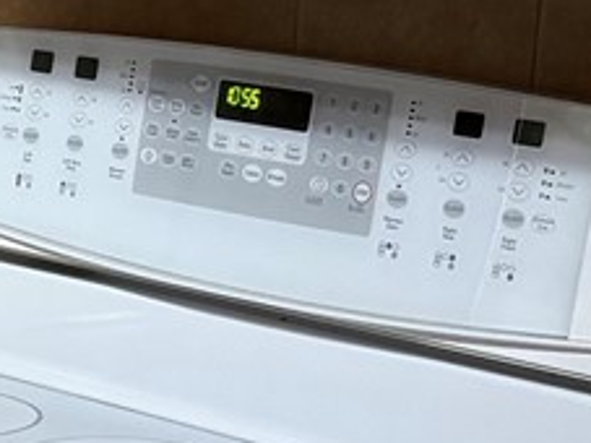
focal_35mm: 183
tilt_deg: -11.8
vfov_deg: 8.1
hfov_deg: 9.4
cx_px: -932
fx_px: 3123
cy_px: 391
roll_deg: +1.8
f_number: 1.6
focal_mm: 5.96
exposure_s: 1/60
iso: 160
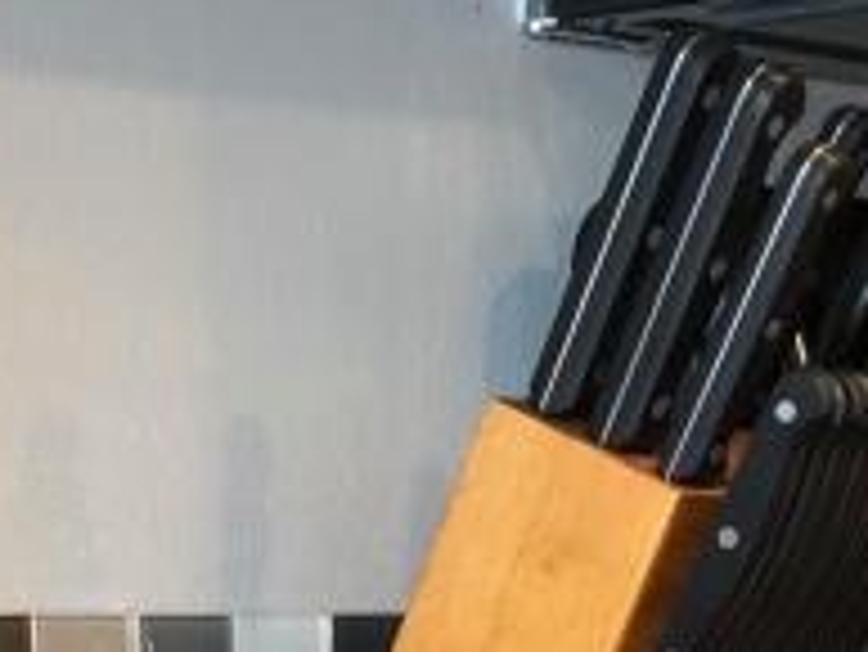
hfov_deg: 11.1
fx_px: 4316
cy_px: 953
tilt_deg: -3.0
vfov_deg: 8.5
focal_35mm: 172
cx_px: -418
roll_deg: +1.9
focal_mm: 6
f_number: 2.4
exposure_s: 1/24
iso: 160
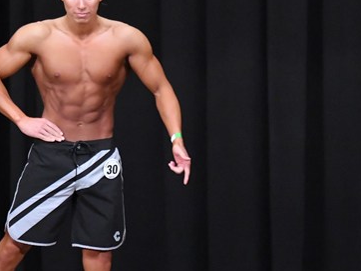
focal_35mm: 463
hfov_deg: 4.3
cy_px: 167
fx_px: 4825
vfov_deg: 3.2
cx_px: 80
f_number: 5.6
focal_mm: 150
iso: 8000
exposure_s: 1/400
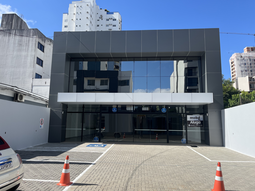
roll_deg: -0.6
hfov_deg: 67.3
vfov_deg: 53.1
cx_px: 128
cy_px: 96
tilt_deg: +8.9
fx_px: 192
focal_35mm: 26
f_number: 1.6
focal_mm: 5.1
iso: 50
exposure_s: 1/2825
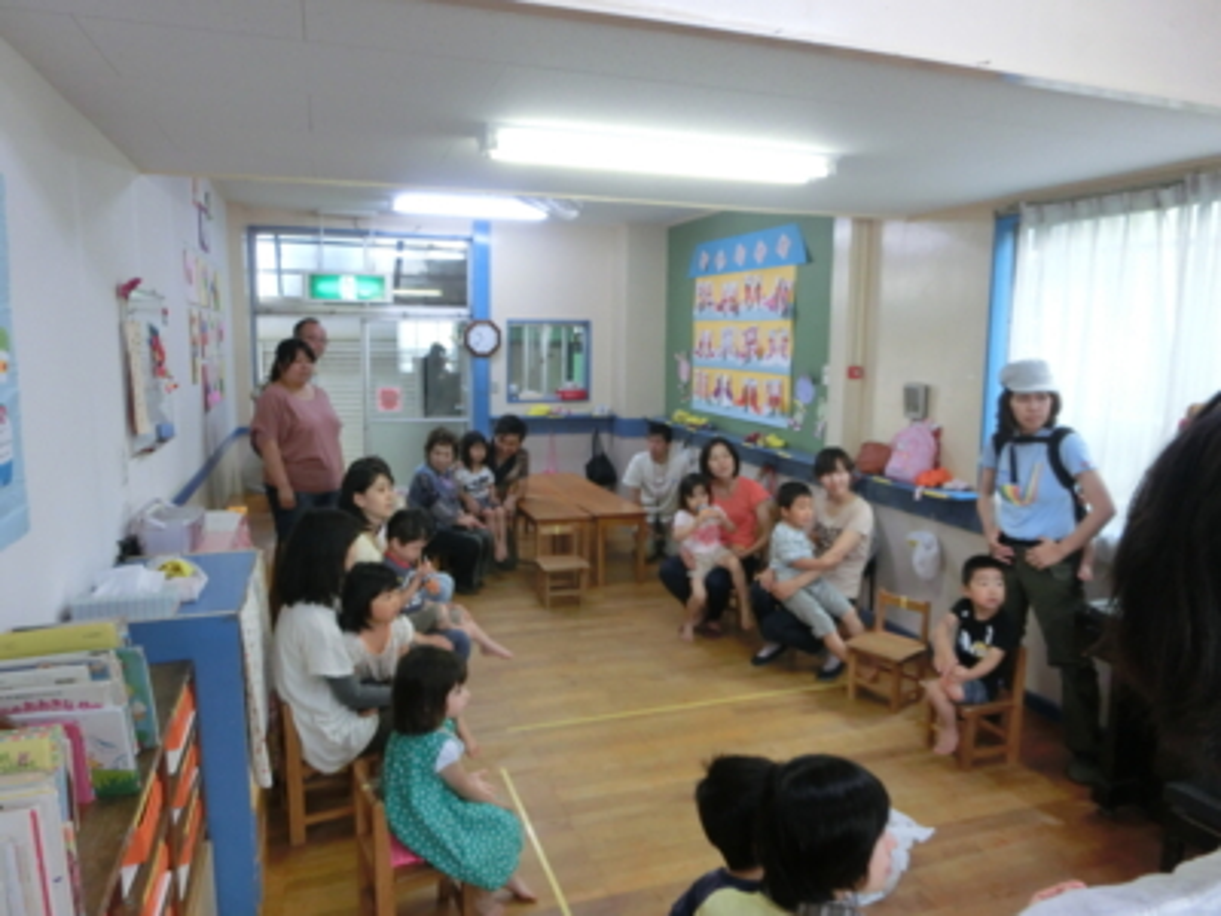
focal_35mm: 24
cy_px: 458
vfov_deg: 56.8
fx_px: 847
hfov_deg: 71.6
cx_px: 610
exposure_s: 1/125
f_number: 3
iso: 400
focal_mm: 4.24
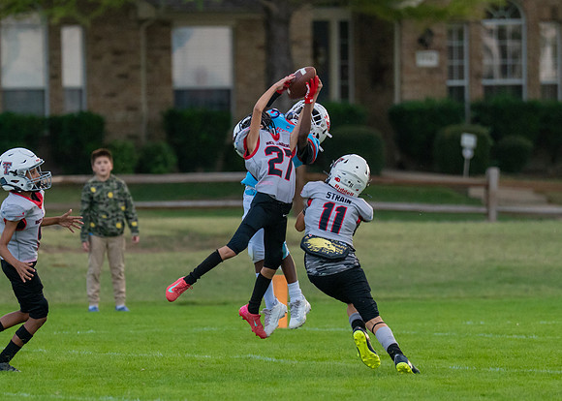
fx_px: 7273
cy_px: 237
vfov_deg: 3.2
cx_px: 225
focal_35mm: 456
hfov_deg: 4.4
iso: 1000
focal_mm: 200
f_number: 2.8
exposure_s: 1/1250
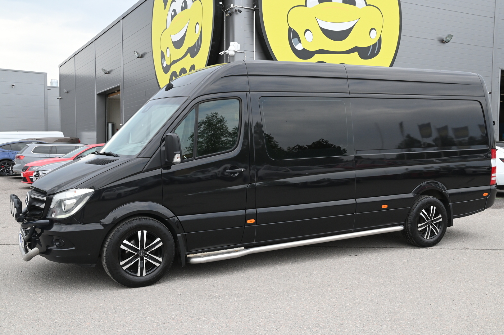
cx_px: 252
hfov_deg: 50.7
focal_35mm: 38
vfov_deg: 35.0
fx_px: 532
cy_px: 168
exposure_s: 1/400
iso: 2000
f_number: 13
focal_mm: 38
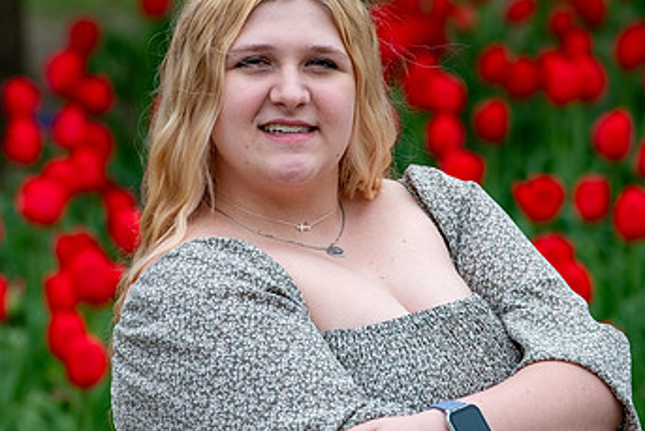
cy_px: 167
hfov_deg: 5.8
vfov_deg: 3.9
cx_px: 235
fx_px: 6363
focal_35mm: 355
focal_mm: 140
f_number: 4
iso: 250
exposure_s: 1/500
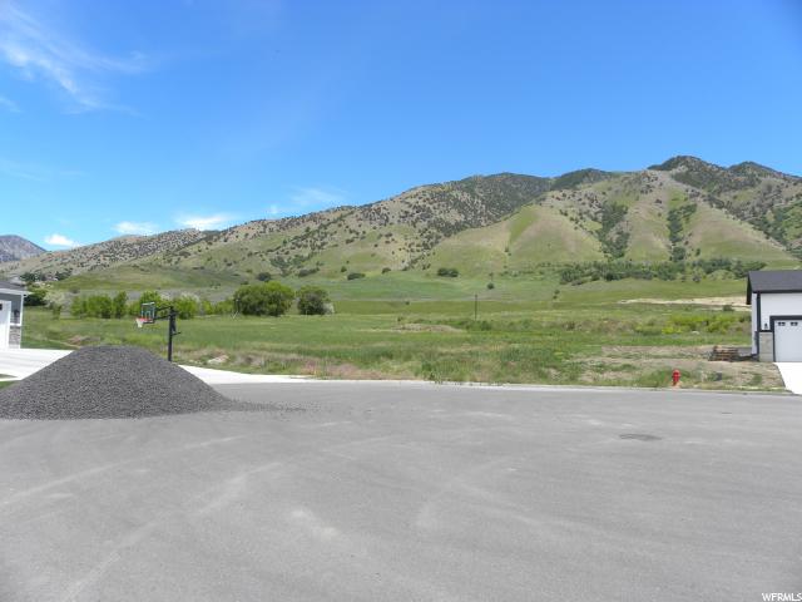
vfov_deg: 53.1
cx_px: 401
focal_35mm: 26
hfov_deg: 67.3
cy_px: 301
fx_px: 602
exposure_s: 1/244
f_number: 5
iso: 64
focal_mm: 4.6
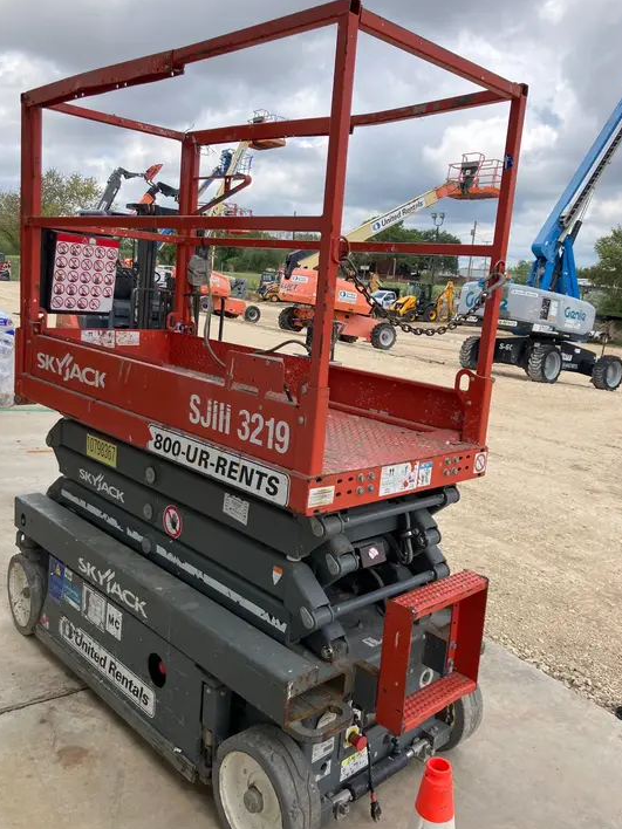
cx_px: 315
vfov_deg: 61.7
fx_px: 695
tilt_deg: -10.0
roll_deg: -4.1
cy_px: 408
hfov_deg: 48.2
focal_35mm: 29
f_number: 1.8
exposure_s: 1/1473
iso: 32
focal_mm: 3.99
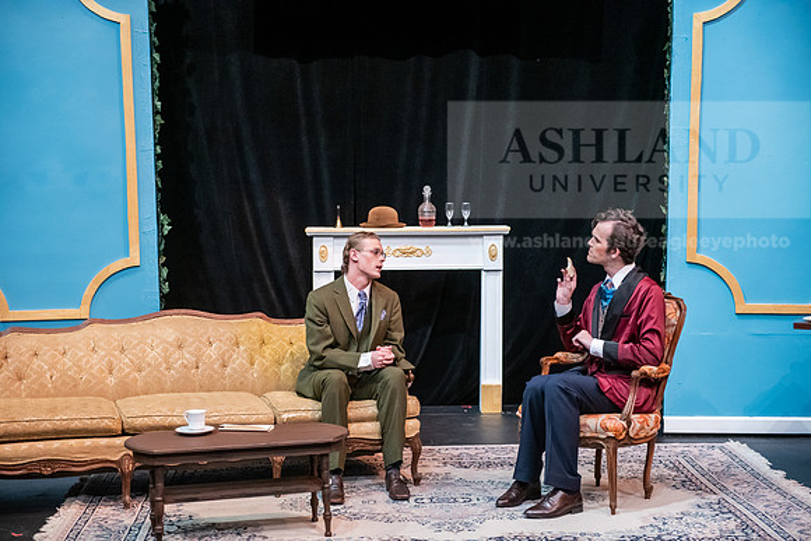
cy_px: 270
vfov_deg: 21.9
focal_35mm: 62
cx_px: 406
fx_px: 1397
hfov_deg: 32.4
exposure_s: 1/200
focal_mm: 62
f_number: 3.2
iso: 3200
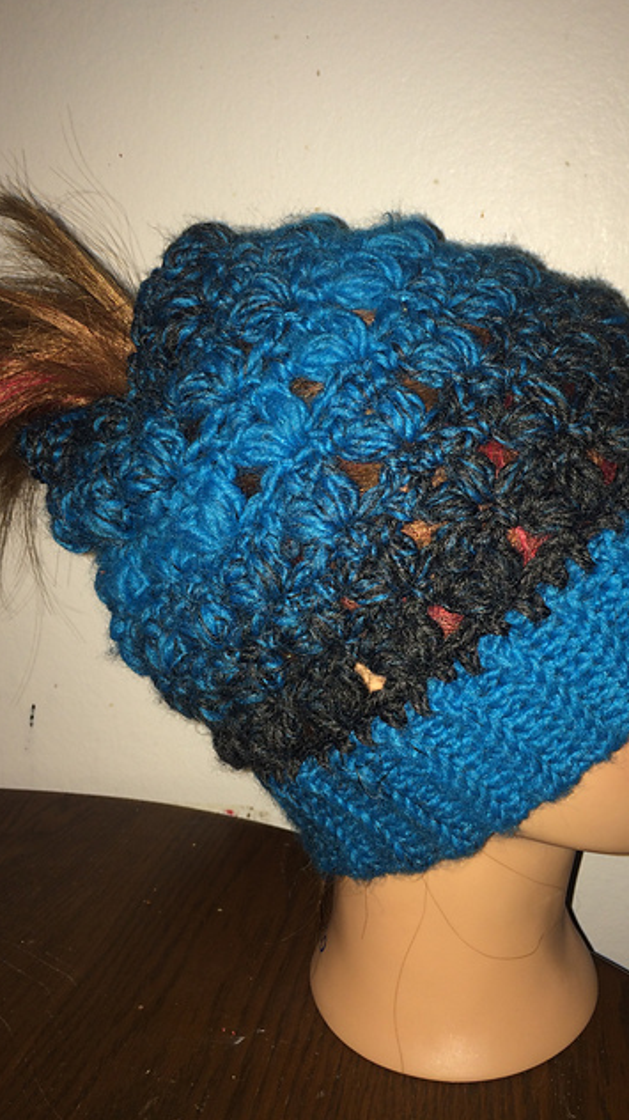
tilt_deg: -14.3
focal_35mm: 32
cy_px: 556
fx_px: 950
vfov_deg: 61.0
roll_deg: +3.4
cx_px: 374
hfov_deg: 36.5
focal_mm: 4.15
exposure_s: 1/30
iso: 32
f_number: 2.2
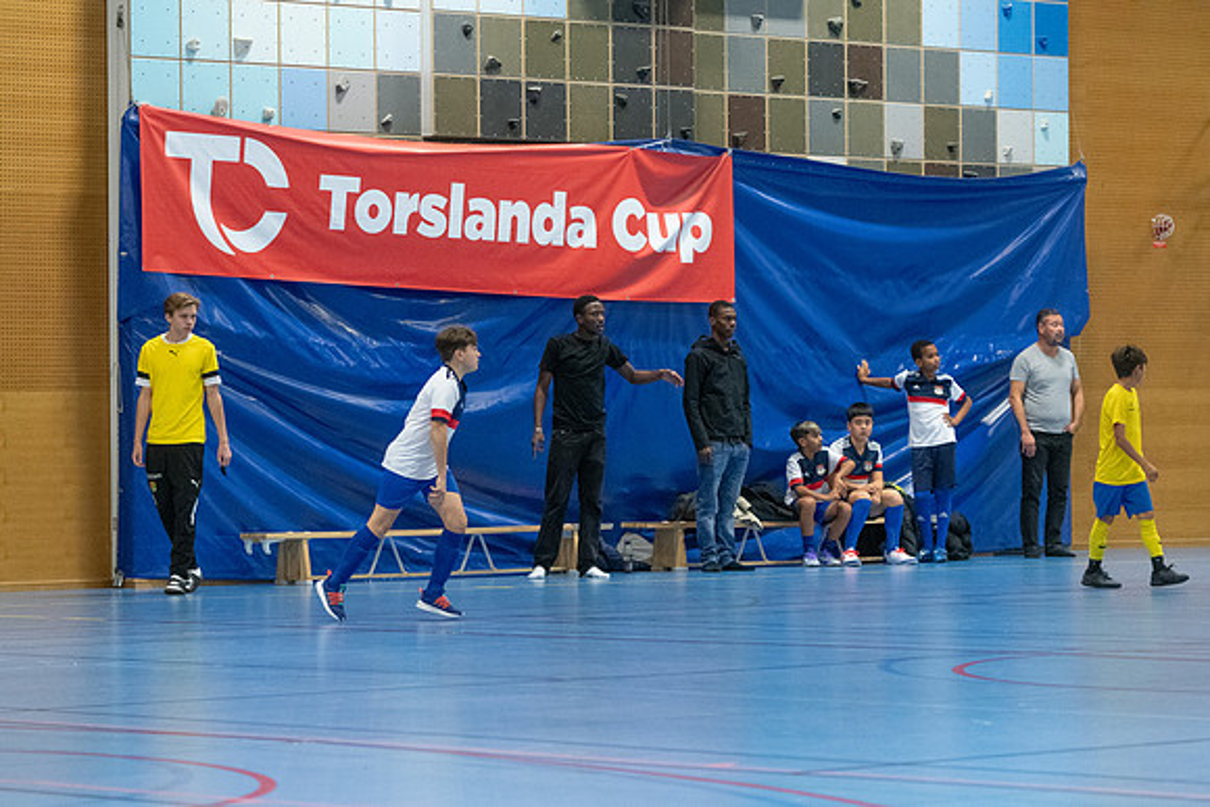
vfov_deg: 9.5
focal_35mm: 144
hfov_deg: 14.3
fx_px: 4833
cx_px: 605
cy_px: 404
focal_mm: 95
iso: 8000
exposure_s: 1/500
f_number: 2.8
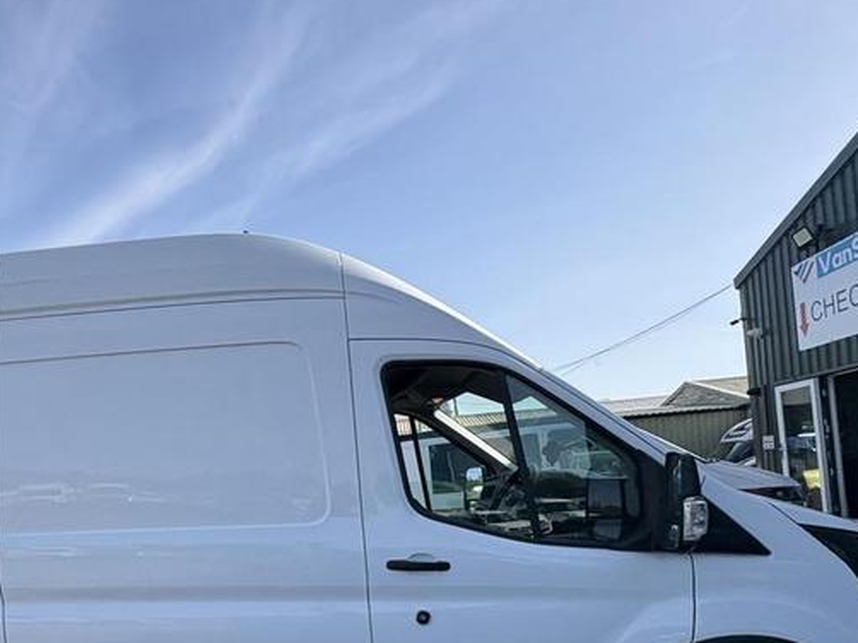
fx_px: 619
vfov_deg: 52.9
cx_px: 214
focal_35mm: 25
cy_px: 467
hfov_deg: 65.2
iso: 50
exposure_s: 1/1395
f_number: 2.2
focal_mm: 2.22
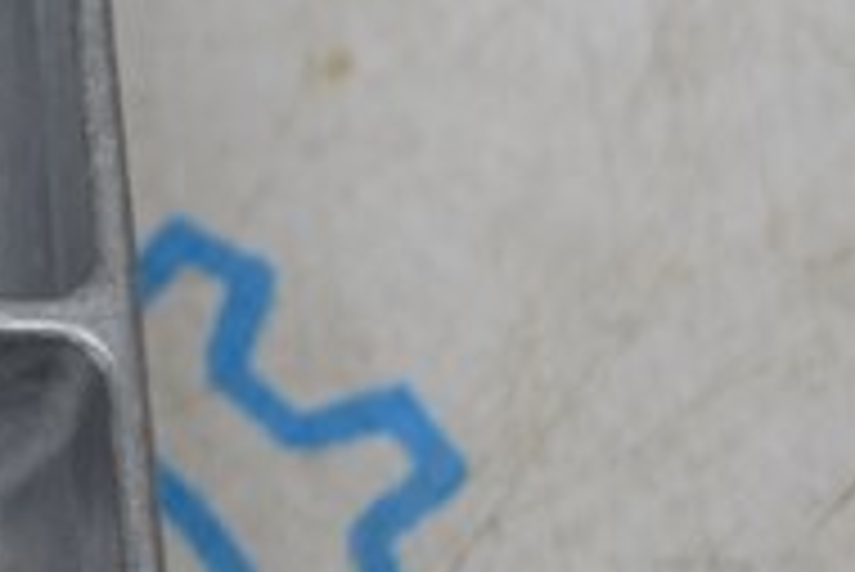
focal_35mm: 283
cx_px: -1184
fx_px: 6719
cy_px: 309
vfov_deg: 4.9
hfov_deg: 6.9
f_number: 5
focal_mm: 35
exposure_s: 1/100
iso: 400
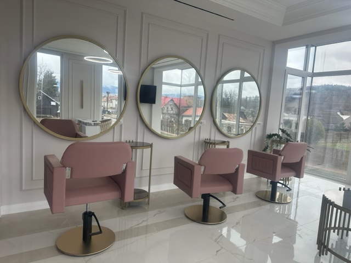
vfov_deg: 56.8
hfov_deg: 71.6
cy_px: 132
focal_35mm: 24
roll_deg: -4.5
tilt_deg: -6.5
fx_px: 243
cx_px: 176
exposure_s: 1/162
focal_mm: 6.86
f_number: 1.78
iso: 80
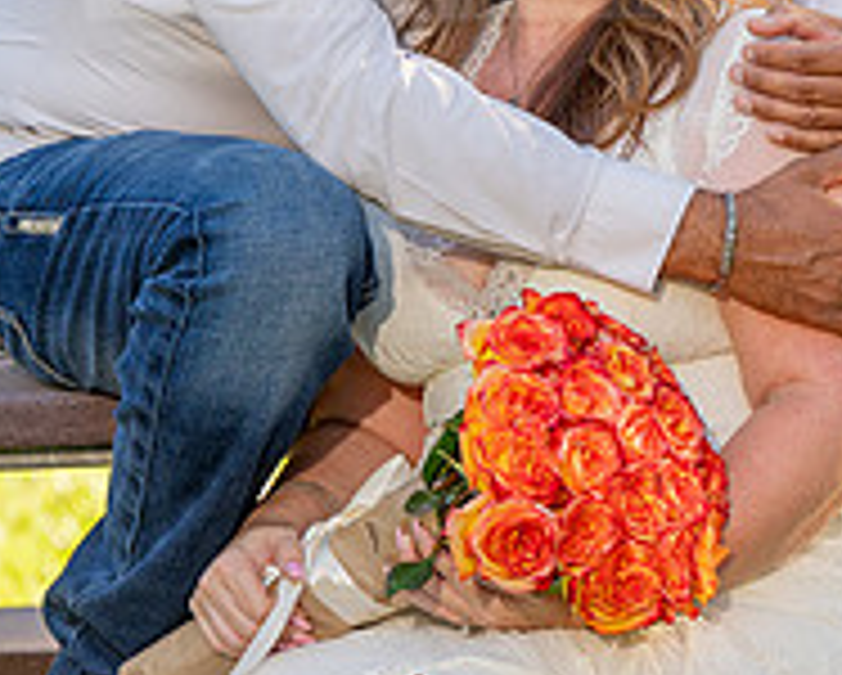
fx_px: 9804
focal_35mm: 393
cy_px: -88
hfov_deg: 4.9
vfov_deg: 3.9
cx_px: 477
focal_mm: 135
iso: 200
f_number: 4
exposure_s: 1/200
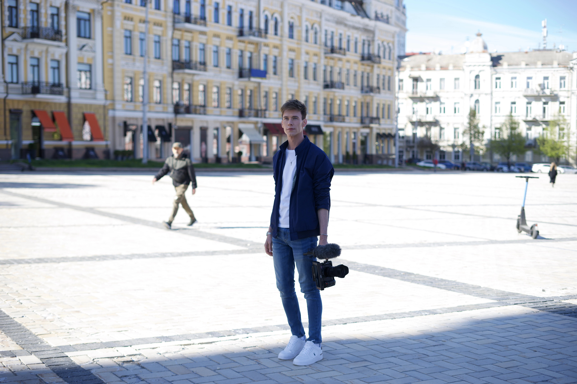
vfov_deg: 27.0
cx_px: 288
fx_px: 801
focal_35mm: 50
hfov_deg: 39.6
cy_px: 192
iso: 64
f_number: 2.5
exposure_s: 1/500
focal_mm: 50
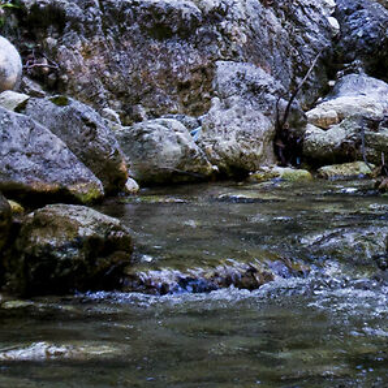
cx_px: 896
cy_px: -5
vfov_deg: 6.8
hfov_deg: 6.5
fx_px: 3252
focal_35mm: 256
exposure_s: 1/200
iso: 400
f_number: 4
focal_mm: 25
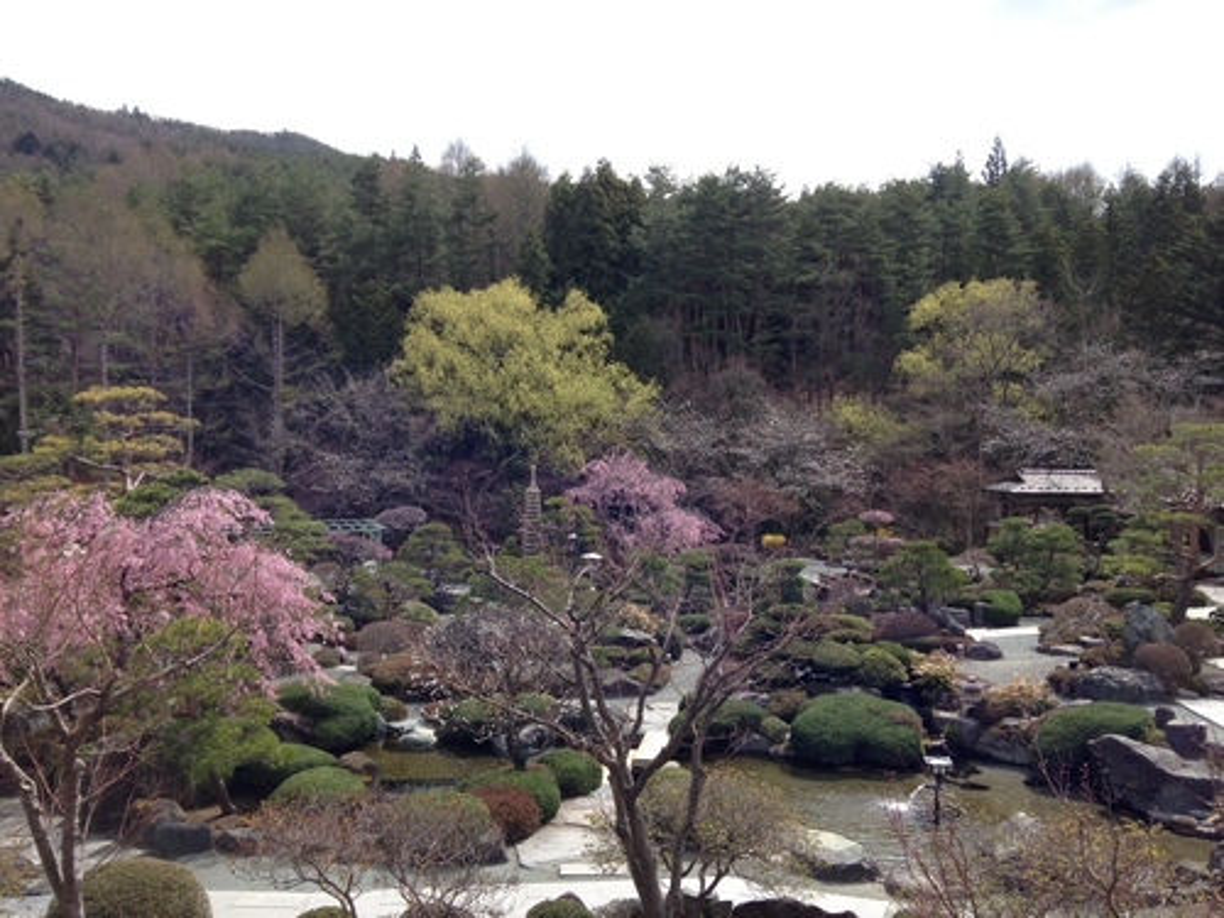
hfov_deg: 55.4
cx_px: 612
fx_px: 1167
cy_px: 459
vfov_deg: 42.9
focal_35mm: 33
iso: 50
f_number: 2.4
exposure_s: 1/763
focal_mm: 4.13
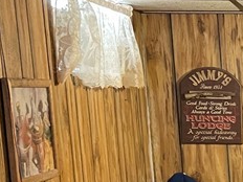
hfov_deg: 14.1
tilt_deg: -7.6
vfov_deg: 12.7
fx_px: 807
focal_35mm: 115
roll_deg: +2.1
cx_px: 502
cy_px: 186
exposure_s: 1/30
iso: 640
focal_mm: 4.2
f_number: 1.6
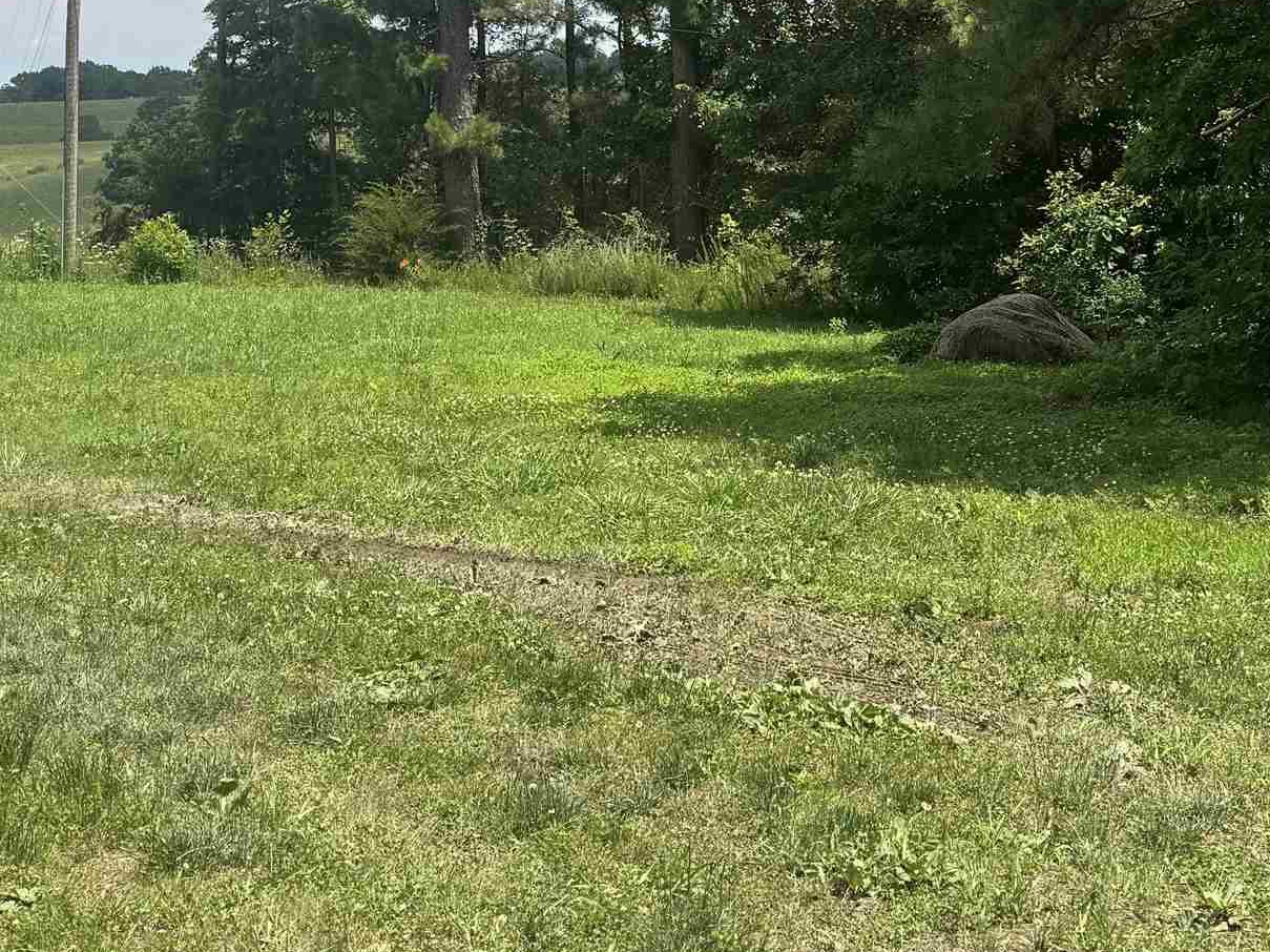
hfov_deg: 31.4
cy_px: 57
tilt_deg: -0.5
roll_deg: +1.1
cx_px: 857
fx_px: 2237
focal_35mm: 61
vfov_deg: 23.3
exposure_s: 1/3802
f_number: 1.78
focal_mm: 6.76
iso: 80
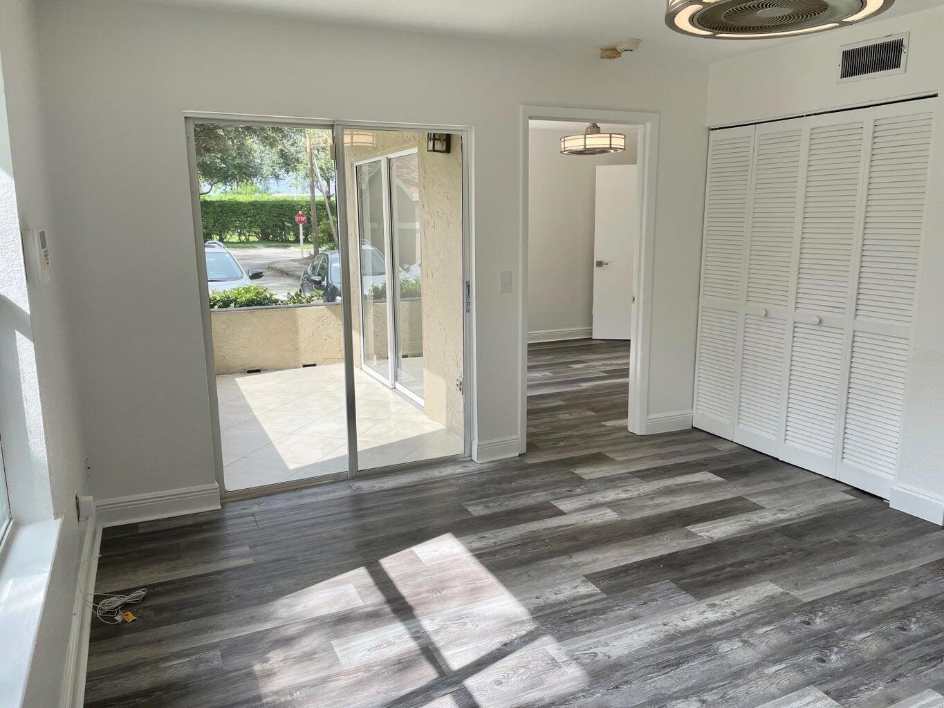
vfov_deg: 53.1
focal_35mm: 26
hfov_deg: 67.3
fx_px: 709
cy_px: 354
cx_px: 472
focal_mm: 4.2
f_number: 1.6
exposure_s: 1/556
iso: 32
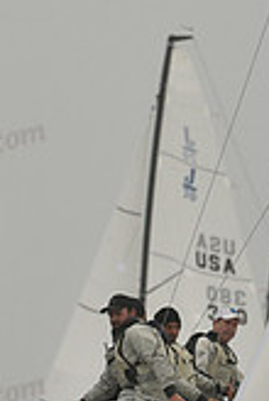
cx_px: 174
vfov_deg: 1.6
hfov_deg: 1.1
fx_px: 14174
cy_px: 260
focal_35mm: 1270
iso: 400
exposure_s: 1/1000
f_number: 5.6
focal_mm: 360
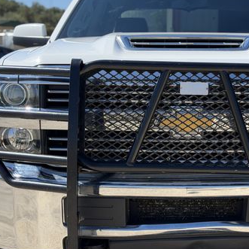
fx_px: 667
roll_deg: -1.2
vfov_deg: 21.1
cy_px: 138
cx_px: 193
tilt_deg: -6.6
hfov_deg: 20.9
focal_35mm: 82
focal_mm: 6.76
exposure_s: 1/3891
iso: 100
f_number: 1.78
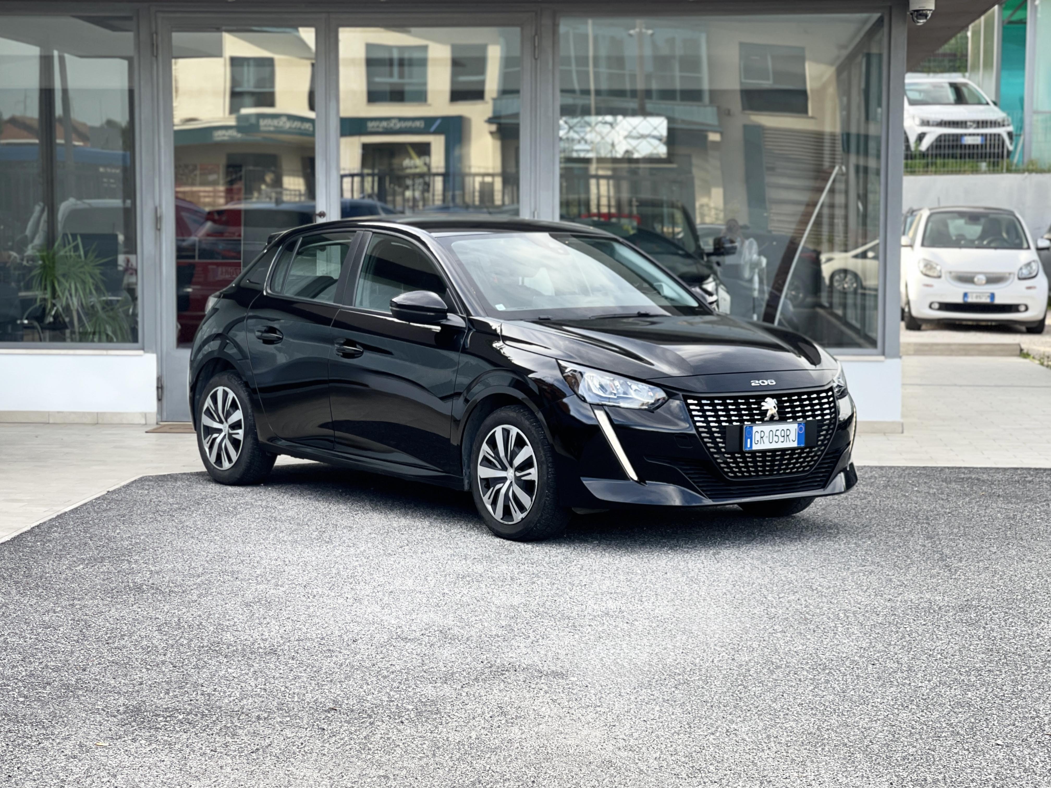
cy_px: 394
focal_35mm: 64
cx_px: 526
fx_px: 1943
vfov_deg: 22.9
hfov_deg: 30.3
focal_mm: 7.5
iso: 32
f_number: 2.2
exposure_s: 1/121
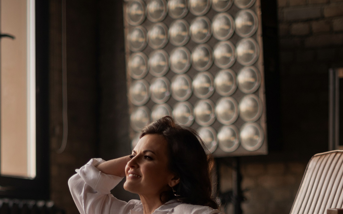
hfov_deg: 18.7
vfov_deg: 11.6
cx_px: 89
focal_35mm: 111
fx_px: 1037
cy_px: 230
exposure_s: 1/800
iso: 200
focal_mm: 50
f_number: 1.8
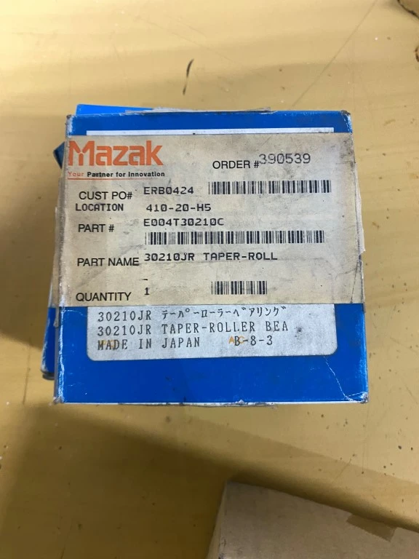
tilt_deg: -78.6
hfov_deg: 53.1
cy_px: 280
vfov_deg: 67.3
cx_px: 210
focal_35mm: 26
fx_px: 420
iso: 200
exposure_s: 1/60
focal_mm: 4.25
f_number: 1.8
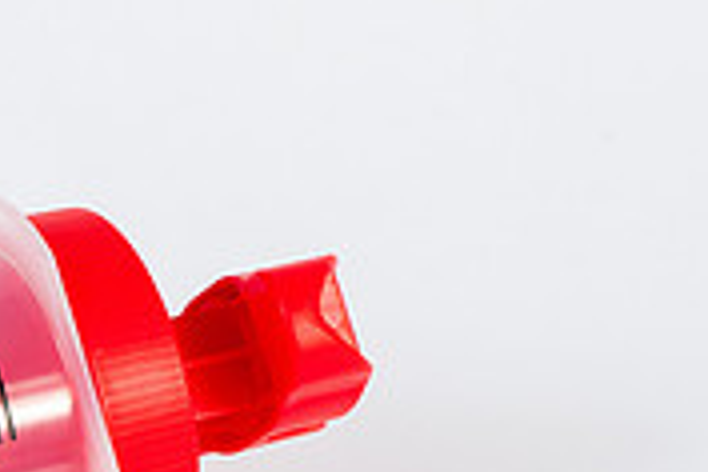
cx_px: -309
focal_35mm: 227
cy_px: 420
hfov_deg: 8.9
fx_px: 4464
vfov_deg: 6.0
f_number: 16
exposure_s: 1/125
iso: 400
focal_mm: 62
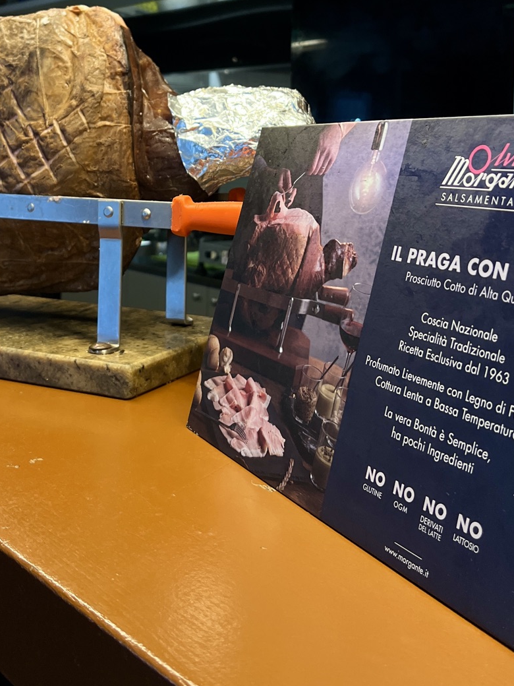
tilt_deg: -2.2
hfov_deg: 32.0
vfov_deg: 41.1
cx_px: 185
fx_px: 891
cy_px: 190
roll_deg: -0.2
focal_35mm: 45
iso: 125
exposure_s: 1/100
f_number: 1.5
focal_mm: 5.7
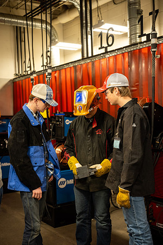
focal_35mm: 45
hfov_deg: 29.9
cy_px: 122
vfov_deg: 43.6
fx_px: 306
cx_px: 82
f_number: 2.8
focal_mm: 45
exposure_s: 1/200
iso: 640
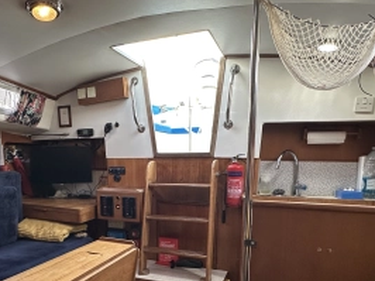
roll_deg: +0.0
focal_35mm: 29
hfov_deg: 60.8
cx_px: 138
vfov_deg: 46.9
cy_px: 200
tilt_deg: -6.8
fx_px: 314
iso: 250
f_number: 2.2
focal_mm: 2.22
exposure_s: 1/99
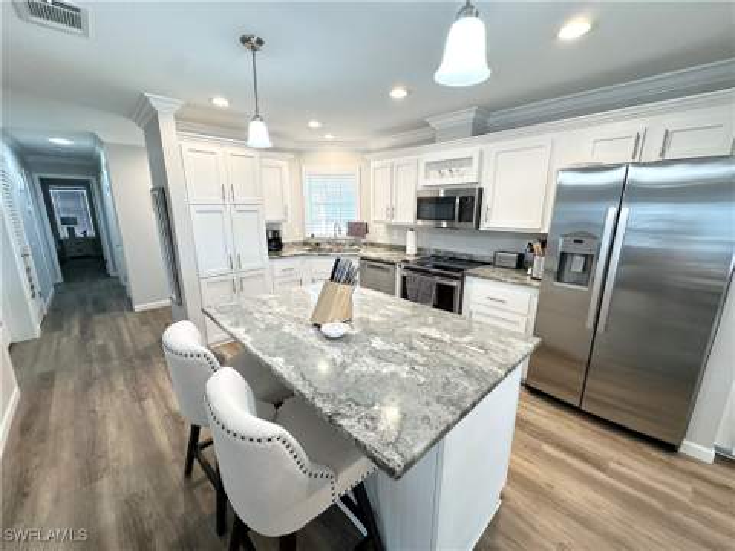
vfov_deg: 85.7
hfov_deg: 102.1
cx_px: 368
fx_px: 297
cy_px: 276
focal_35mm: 14
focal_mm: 2.22
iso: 160
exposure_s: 1/120
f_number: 2.2
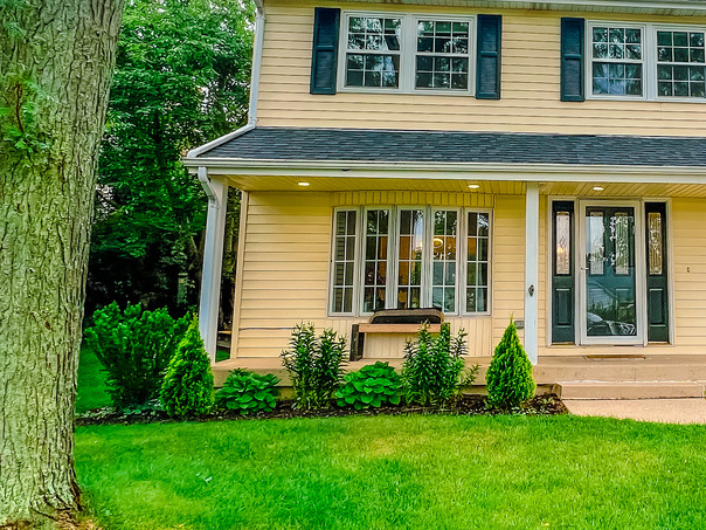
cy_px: 193
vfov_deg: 45.0
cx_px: 565
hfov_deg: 54.4
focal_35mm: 31
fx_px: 632
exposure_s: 1/160
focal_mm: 1.57
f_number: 1.8
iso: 32
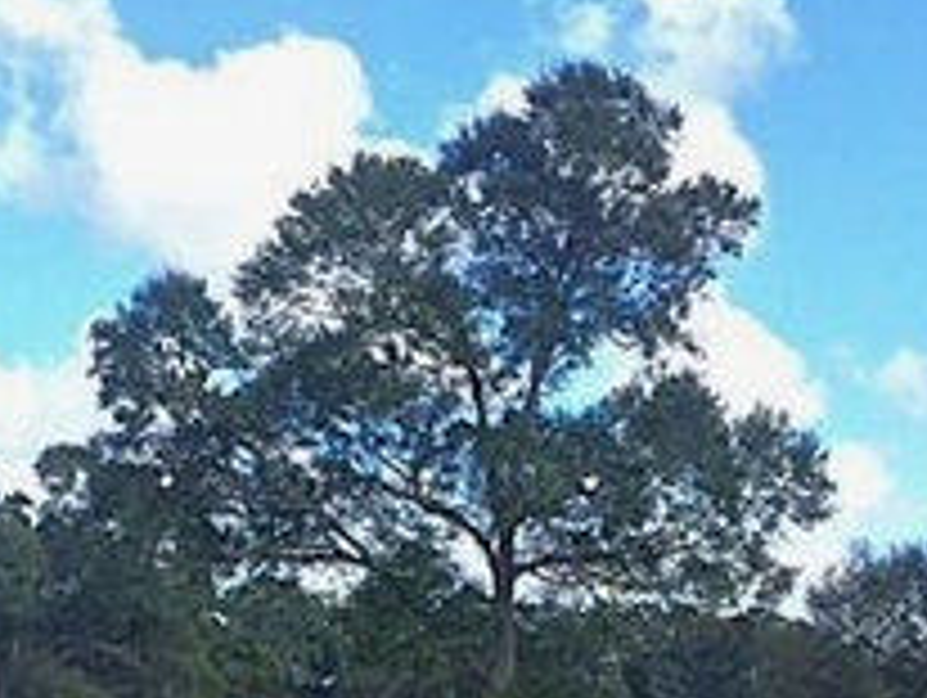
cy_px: 775
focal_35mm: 75
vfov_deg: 18.9
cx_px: 241
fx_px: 2011
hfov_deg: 25.7
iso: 32
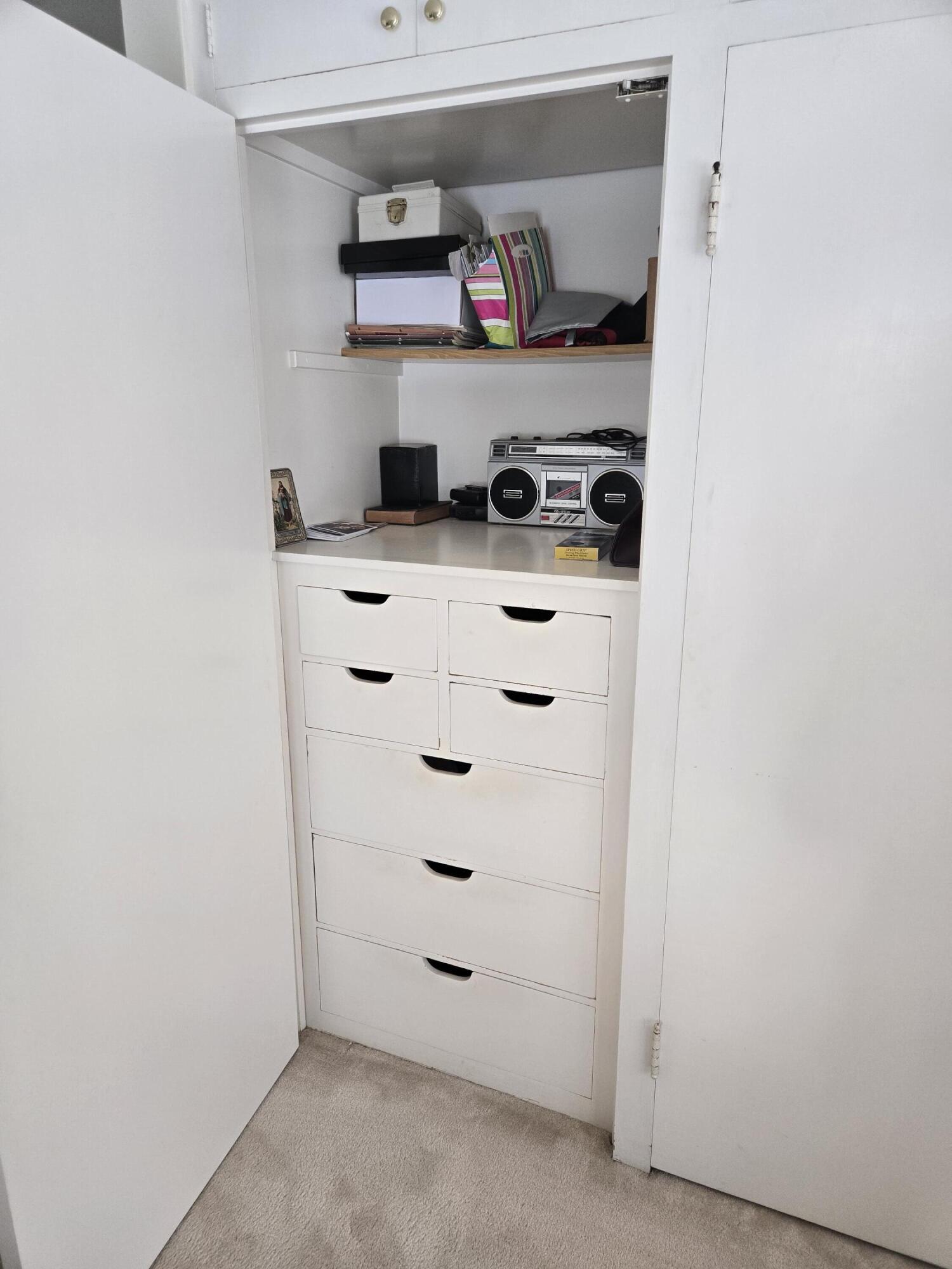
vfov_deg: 73.9
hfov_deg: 58.9
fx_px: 843
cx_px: 476
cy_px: 634
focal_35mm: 23
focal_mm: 5.4
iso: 200
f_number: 1.8
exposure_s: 1/180
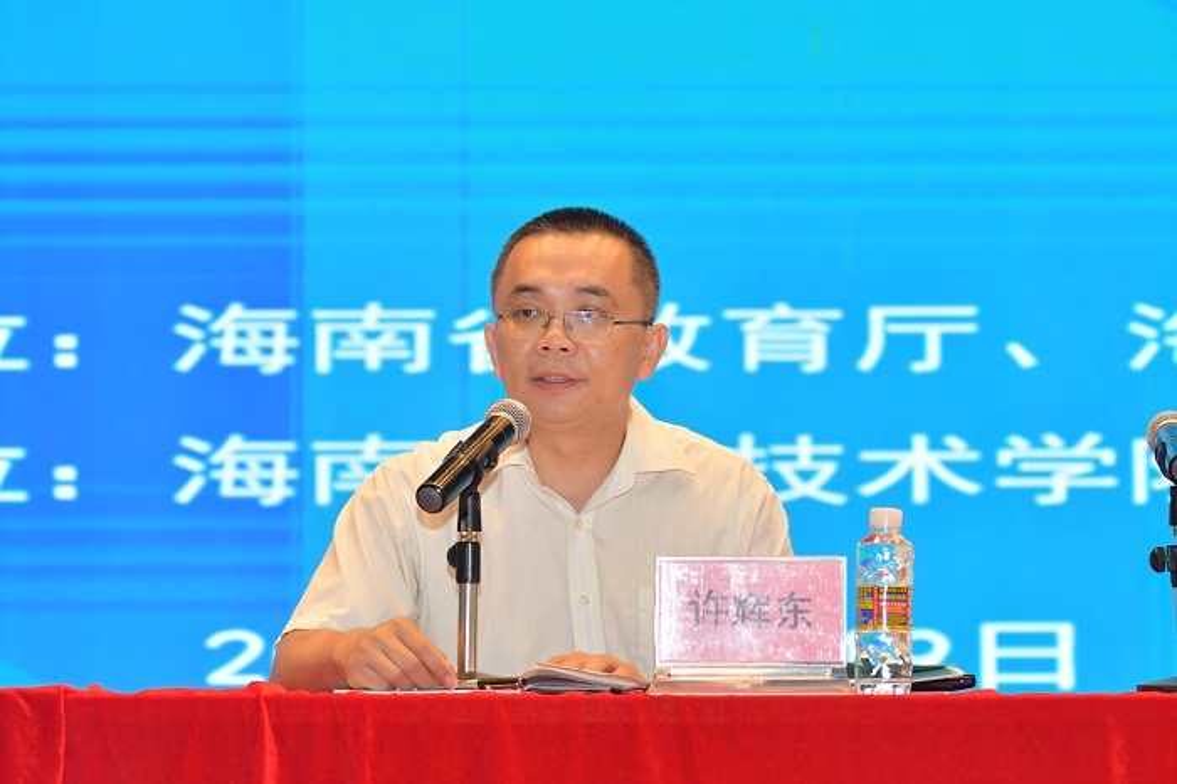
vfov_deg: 9.6
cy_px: 392
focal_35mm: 142
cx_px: 588
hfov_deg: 14.4
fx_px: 4657
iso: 3600
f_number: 4.8
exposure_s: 1/160
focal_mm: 95
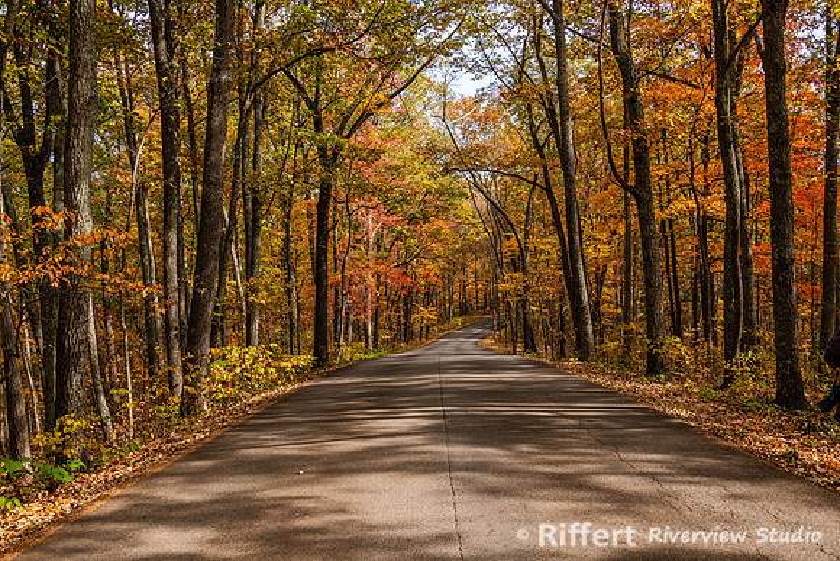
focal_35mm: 32
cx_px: 420
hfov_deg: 58.7
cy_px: 280
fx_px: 747
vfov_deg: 41.1
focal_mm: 32
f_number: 8
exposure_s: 1/160
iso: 180
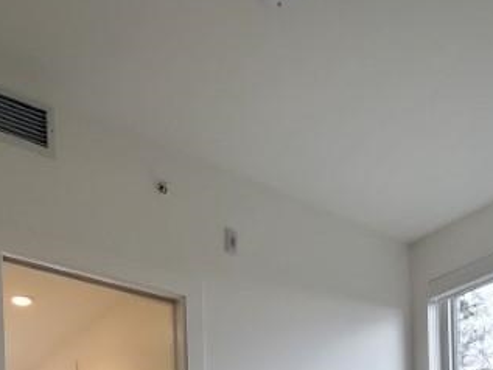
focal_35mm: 42
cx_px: 215
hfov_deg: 44.7
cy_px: 555
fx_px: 598
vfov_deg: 25.7
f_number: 2.2
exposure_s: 1/59
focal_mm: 1.8
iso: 320
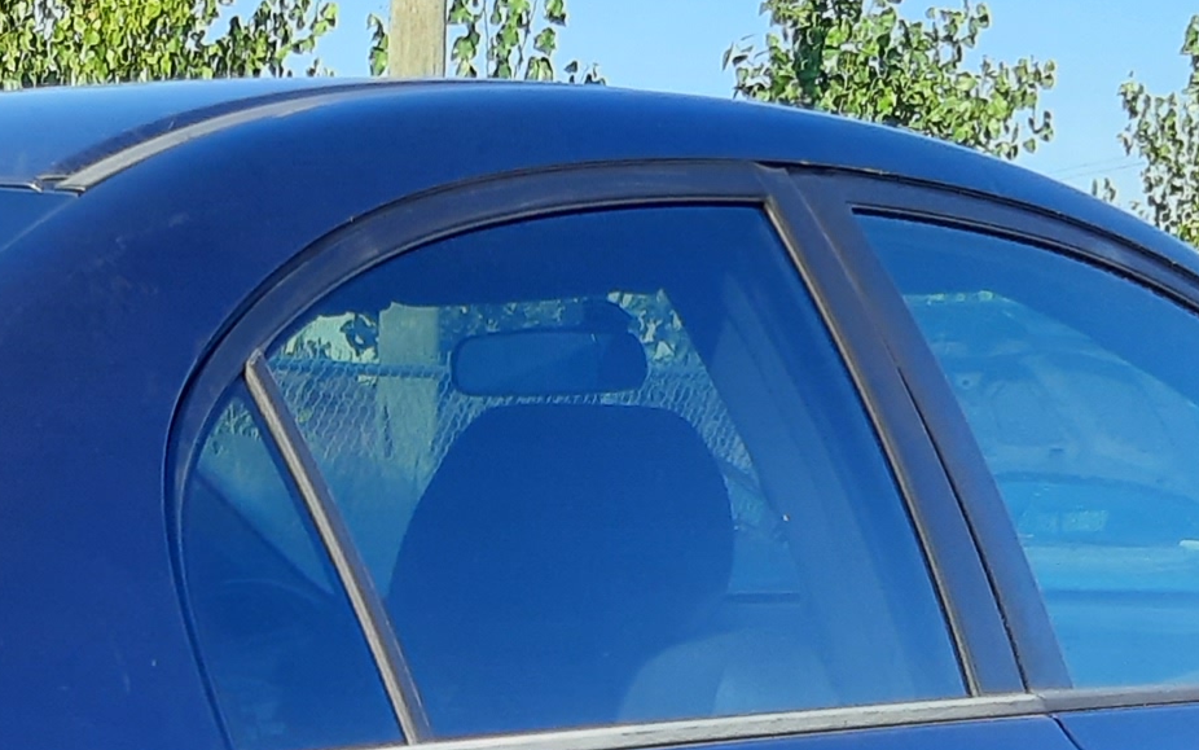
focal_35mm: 119
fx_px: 3889
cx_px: -287
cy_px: 1179
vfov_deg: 10.6
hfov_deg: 16.7
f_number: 1.7
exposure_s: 1/662
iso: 40
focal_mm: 3.92
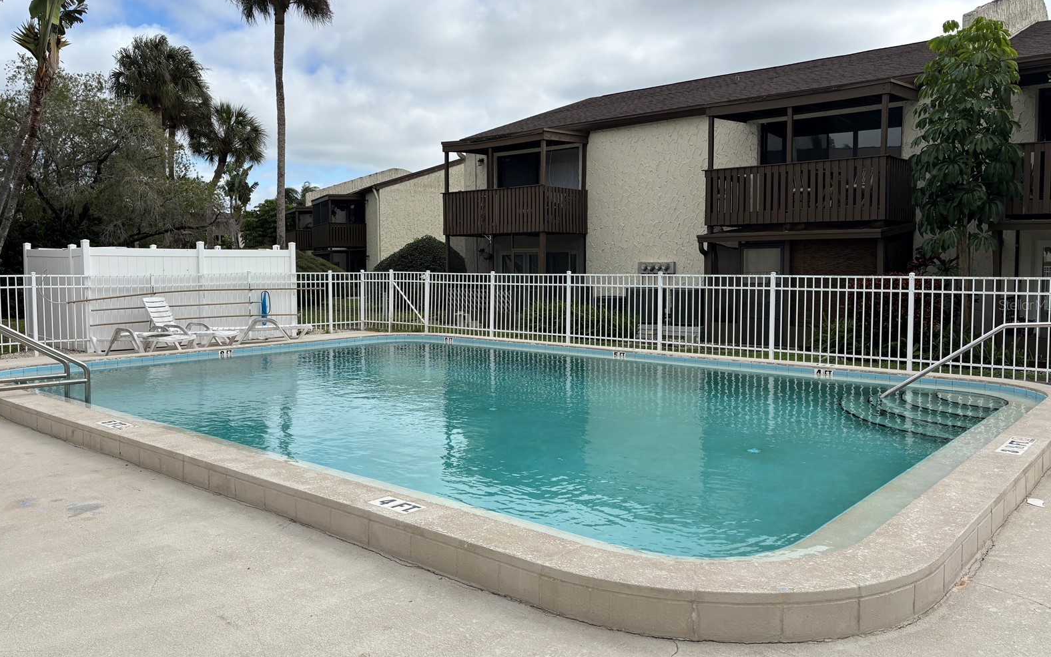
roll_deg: -0.3
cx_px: 528
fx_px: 802
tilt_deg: -3.6
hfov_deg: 66.5
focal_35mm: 28
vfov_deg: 44.5
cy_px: 304
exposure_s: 1/4630
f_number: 1.6
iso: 50
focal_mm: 5.96
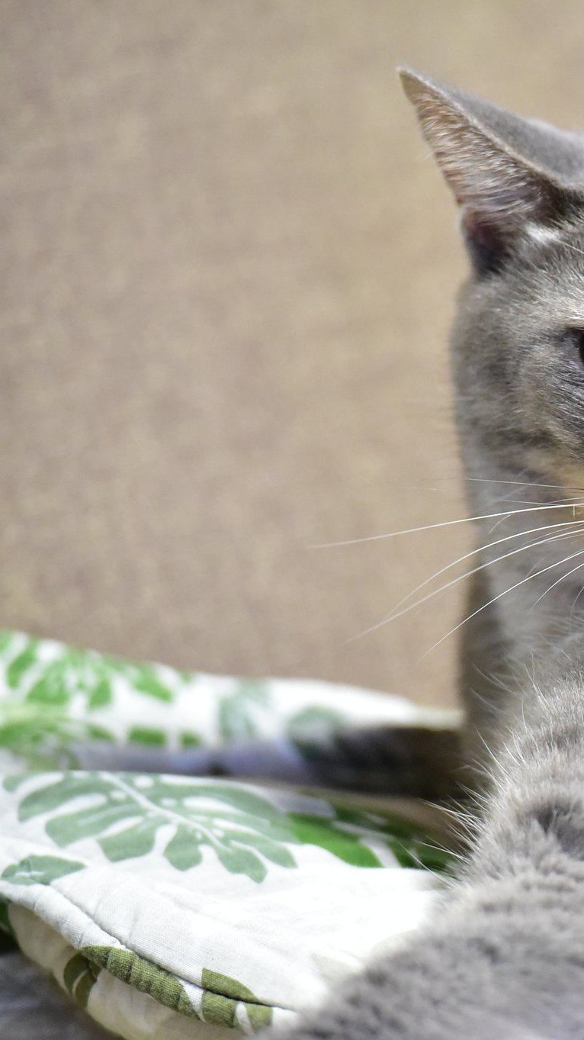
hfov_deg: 3.8
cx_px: 778
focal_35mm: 315
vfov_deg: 6.9
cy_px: 519
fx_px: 8678
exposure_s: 1/100
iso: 6400
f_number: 4
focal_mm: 200
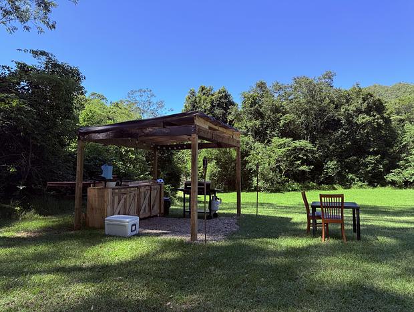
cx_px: 207
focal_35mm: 24
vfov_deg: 56.9
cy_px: 156
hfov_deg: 71.5
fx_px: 287
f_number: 1.78
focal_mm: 6.76
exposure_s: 1/1618
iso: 80
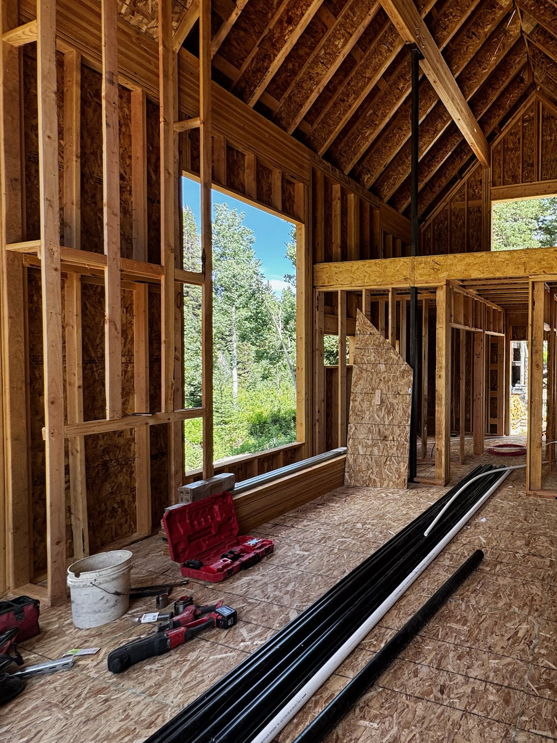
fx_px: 408
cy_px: 368
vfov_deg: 84.7
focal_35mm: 19
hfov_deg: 60.3
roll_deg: -0.1
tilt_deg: -2.4
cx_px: 481
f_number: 2.2
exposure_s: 1/103
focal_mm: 2.22
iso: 40
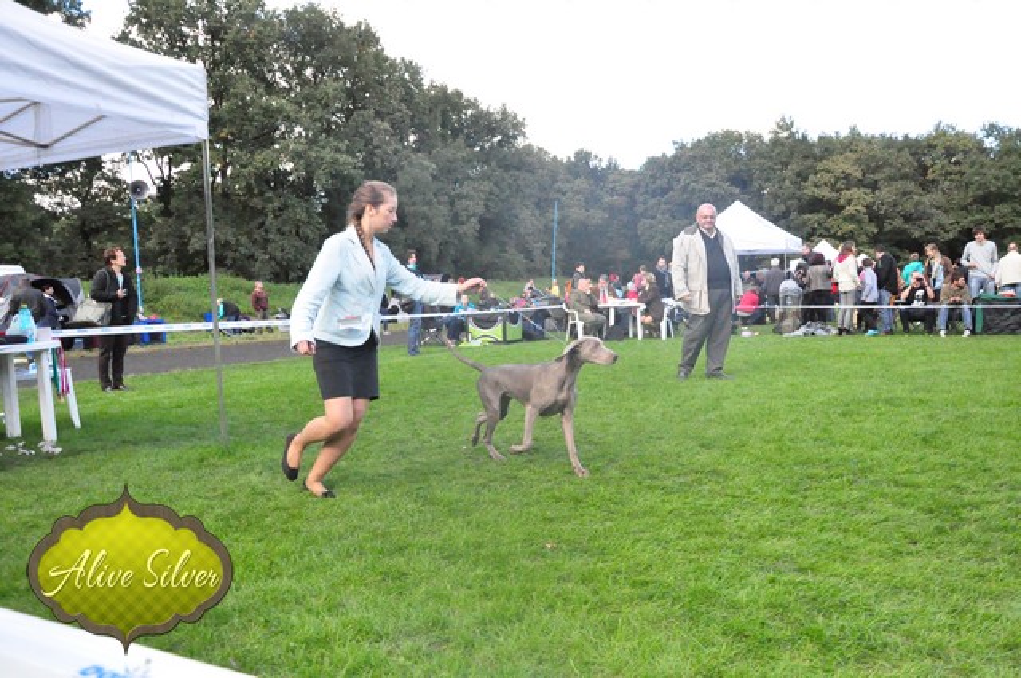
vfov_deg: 47.8
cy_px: 339
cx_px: 510
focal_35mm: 27
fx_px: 765
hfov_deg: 67.4
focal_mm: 18
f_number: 5.6
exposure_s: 1/4000
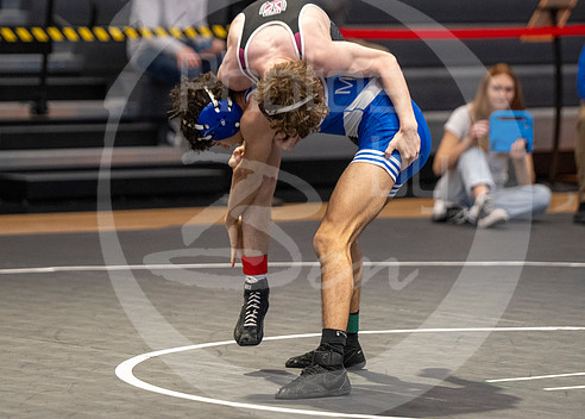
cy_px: 269
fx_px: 4040
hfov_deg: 8.3
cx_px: 329
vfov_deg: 5.9
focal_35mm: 243
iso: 3200
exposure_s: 1/1000
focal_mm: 135
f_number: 2.8
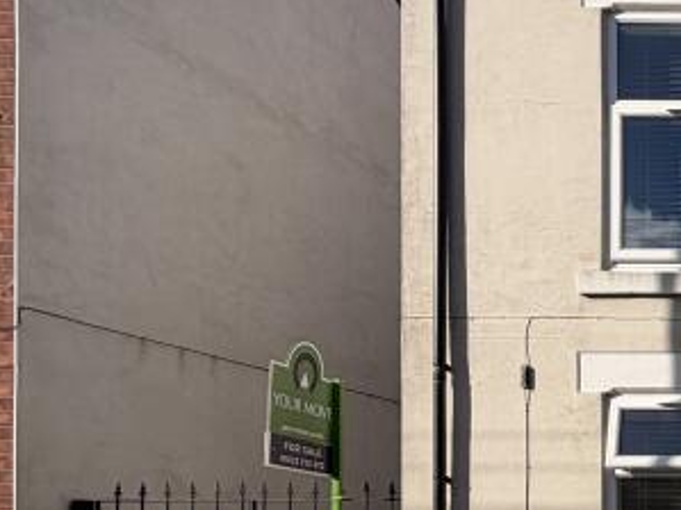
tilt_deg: +2.4
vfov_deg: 27.9
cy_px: 542
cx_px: 1034
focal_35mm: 48
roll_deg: +0.1
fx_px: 944
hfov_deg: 27.1
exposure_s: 1/1285
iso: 20
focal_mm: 2.22
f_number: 2.2
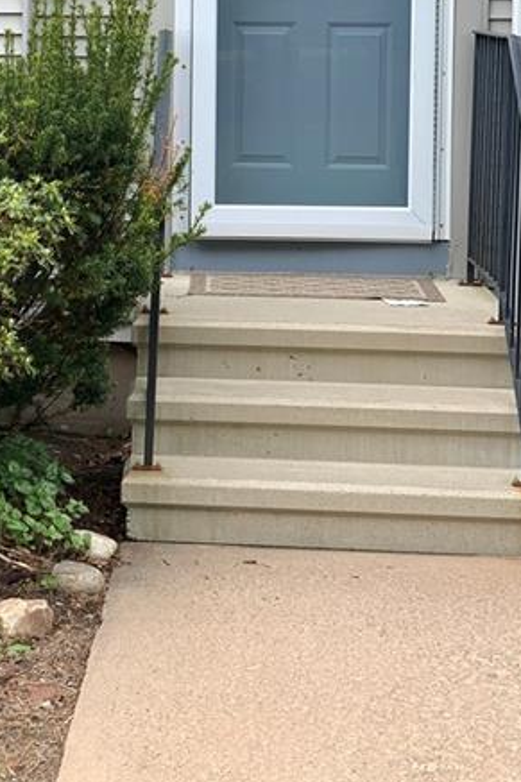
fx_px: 2064
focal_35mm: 95
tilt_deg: -2.4
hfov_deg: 14.2
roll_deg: -2.4
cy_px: 136
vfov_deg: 21.2
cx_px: 18
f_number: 2.4
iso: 16
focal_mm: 6
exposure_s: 1/250
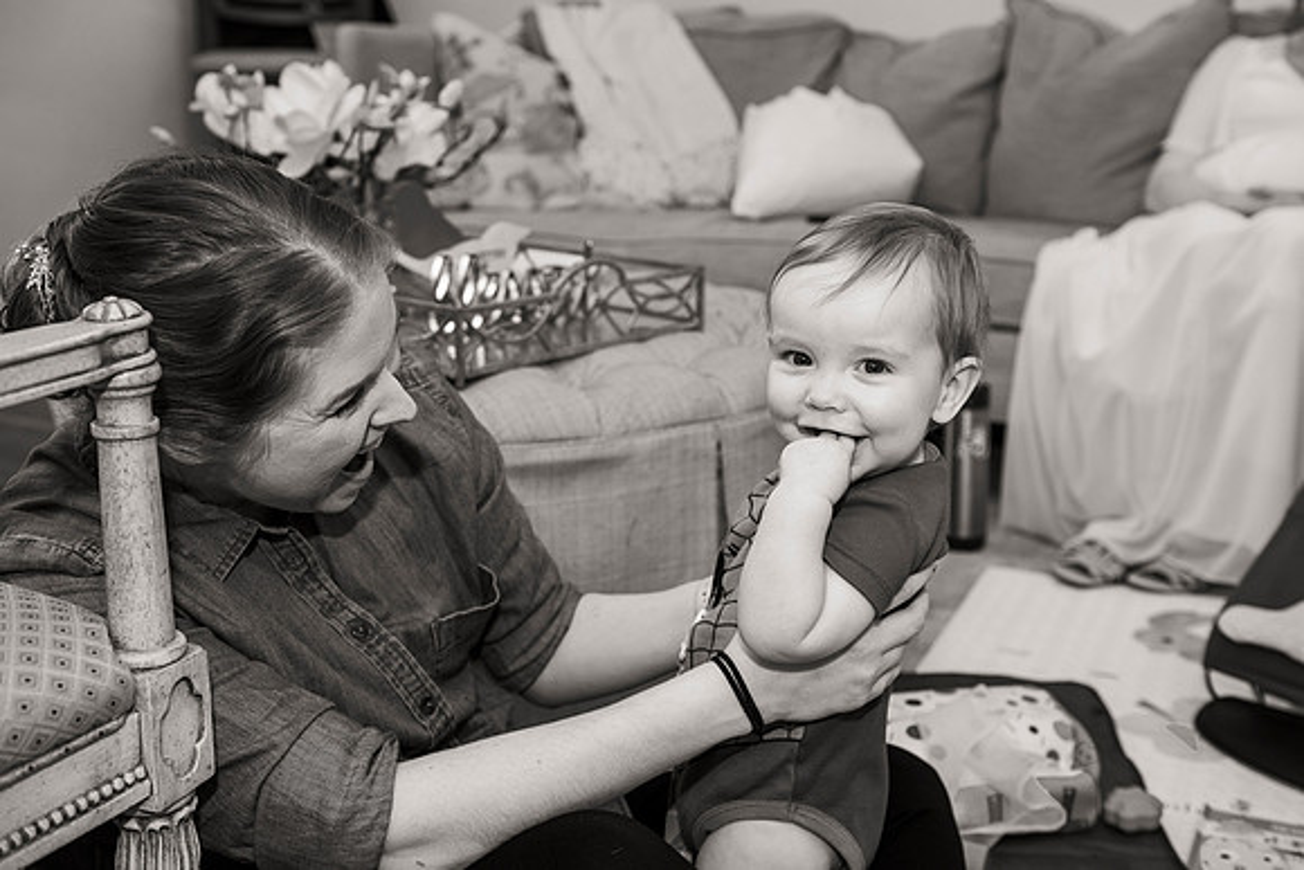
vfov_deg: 32.1
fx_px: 1512
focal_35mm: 42
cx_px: 680
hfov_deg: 46.6
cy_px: 416
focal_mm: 40
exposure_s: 1/125
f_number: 4
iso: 500
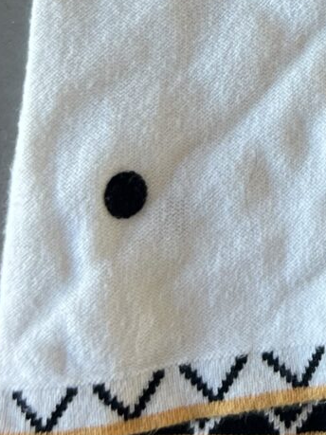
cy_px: -240
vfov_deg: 15.5
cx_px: 492
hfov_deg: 12.2
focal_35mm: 116
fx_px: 1457
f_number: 1.5
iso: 64
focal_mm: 5.7
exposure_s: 1/120
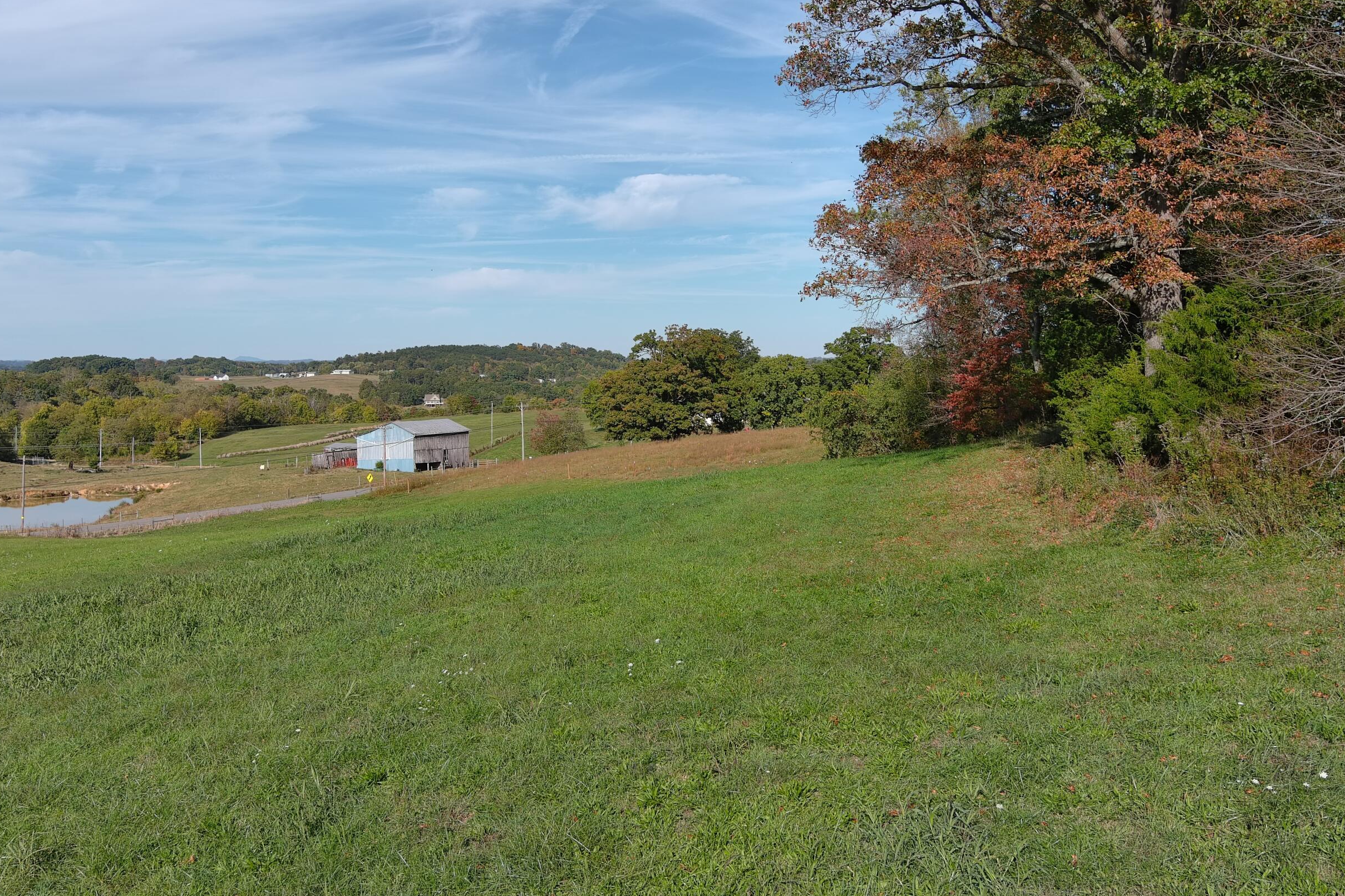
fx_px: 1345
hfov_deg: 53.1
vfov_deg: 36.8
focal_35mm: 36
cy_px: 368
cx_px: 642
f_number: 2.8
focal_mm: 10.57
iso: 100
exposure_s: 1/1250
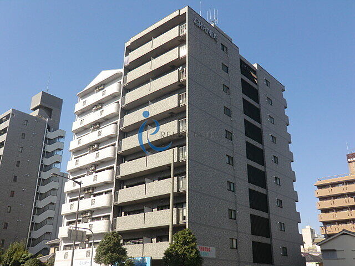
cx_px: 178
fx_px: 349
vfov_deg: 41.8
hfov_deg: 54.0
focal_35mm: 34
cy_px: 133
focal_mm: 6.1
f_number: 3.6
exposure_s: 1/640
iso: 64
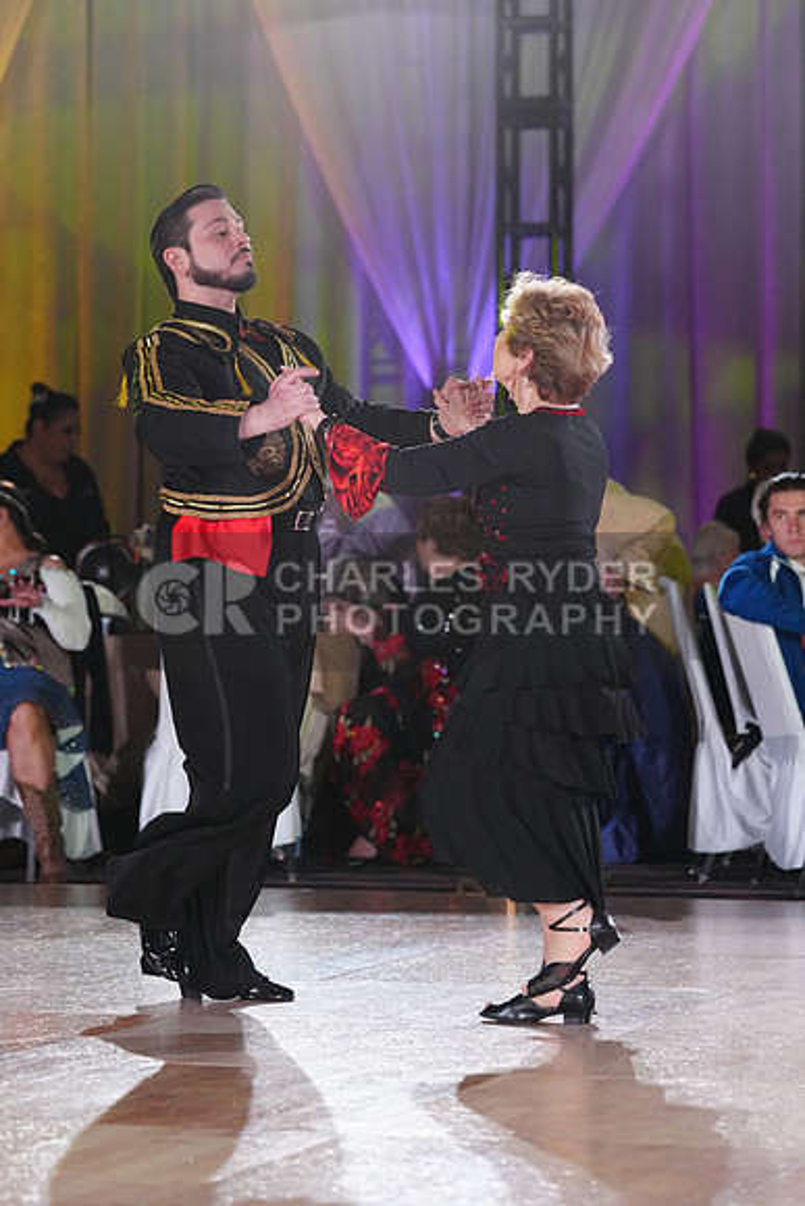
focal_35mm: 135
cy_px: 603
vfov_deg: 15.2
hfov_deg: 10.2
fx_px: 4525
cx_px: 402
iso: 2500
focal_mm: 135
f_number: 4
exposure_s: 1/400
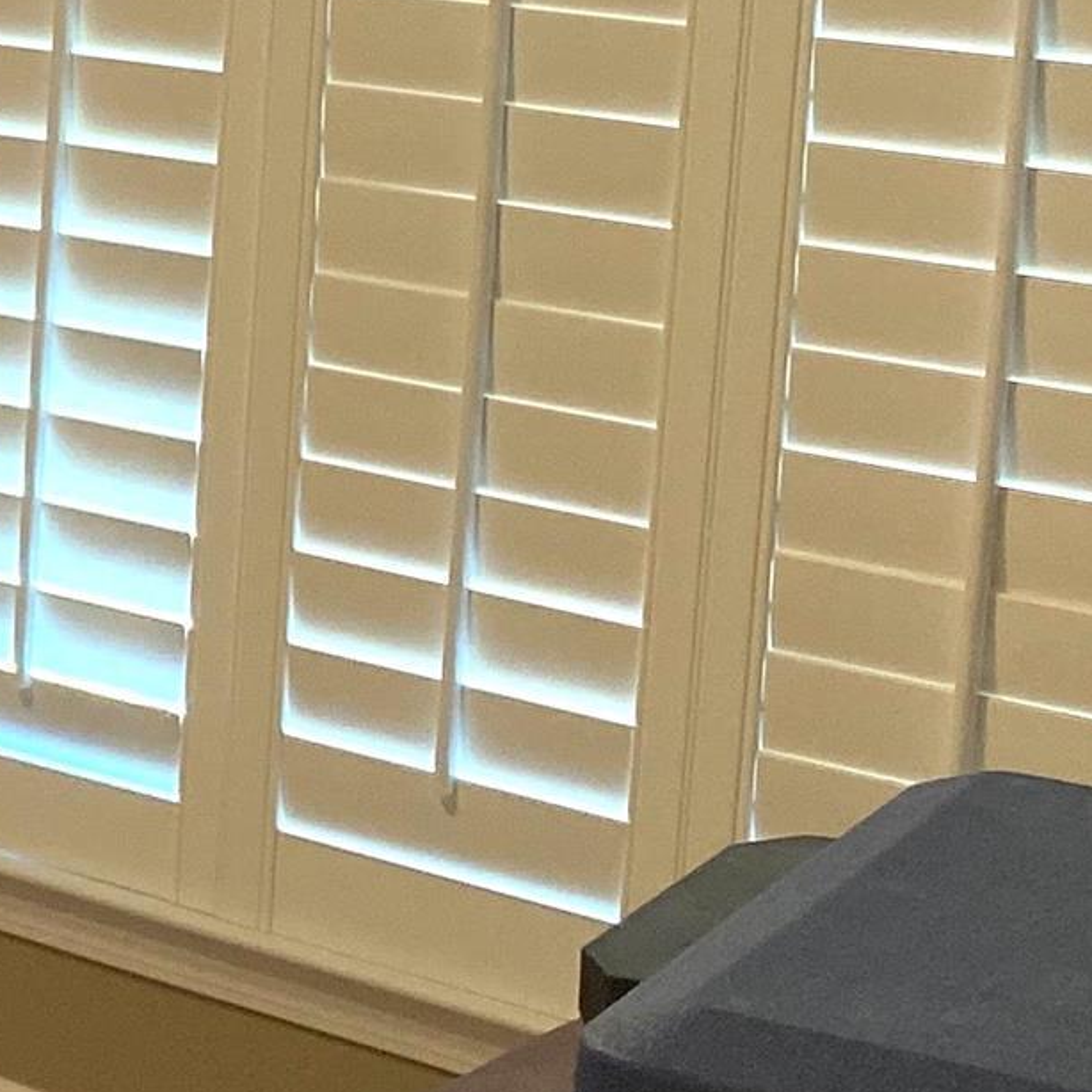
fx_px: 4104
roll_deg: -1.2
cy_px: 121
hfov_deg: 13.1
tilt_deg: -8.0
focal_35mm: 115
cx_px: -1080
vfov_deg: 15.0
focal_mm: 4.25
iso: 80
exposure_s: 1/60
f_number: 1.8
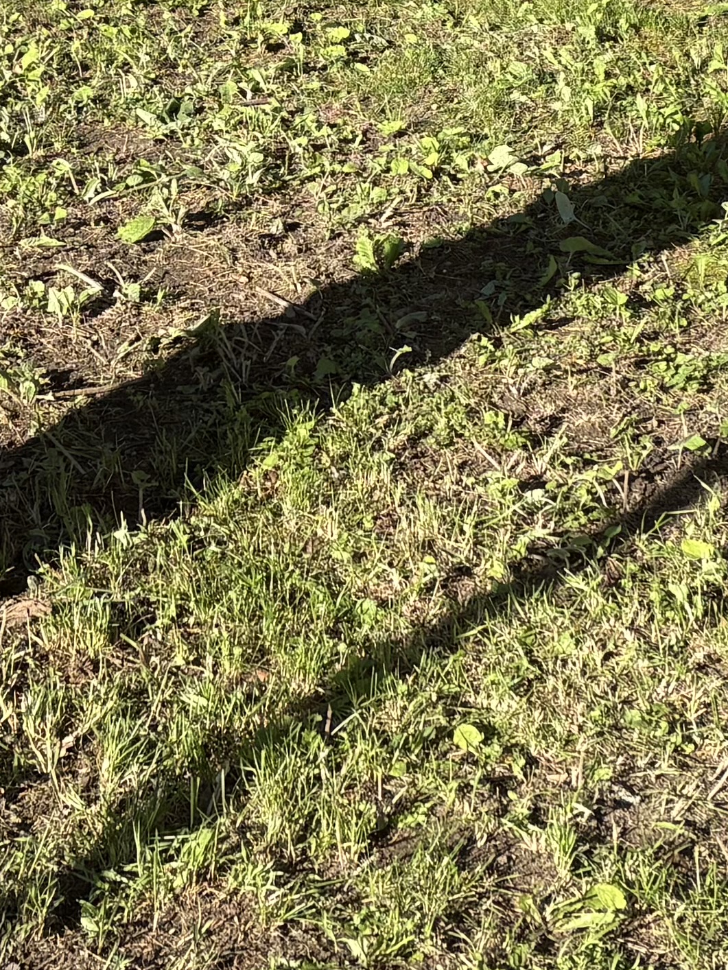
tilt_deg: -20.4
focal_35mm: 105
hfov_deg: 14.1
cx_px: 296
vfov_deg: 18.6
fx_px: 2943
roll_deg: -3.6
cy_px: 226
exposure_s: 1/1517
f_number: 1.6
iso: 50
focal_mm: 5.96
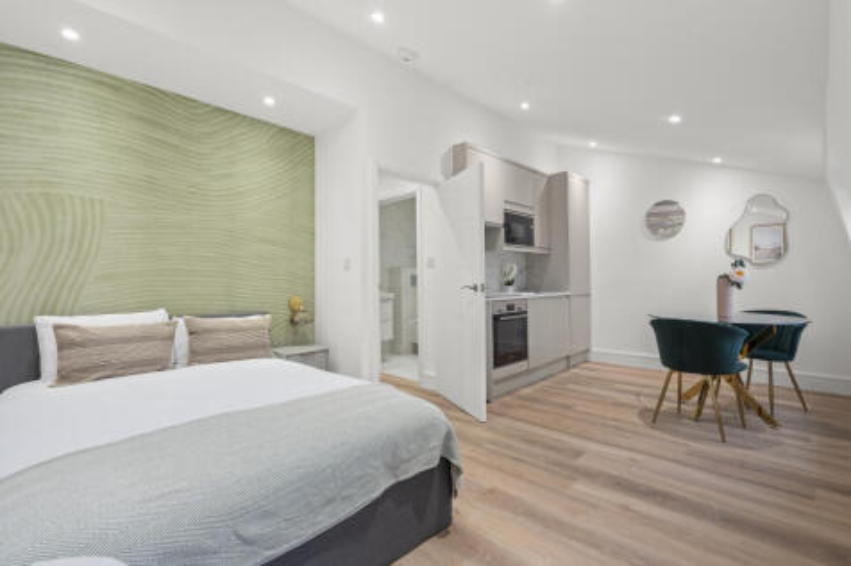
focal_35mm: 16
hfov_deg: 96.8
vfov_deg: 73.7
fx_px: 378
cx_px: 426
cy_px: 283
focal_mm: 16
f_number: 8
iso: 400
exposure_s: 1/10
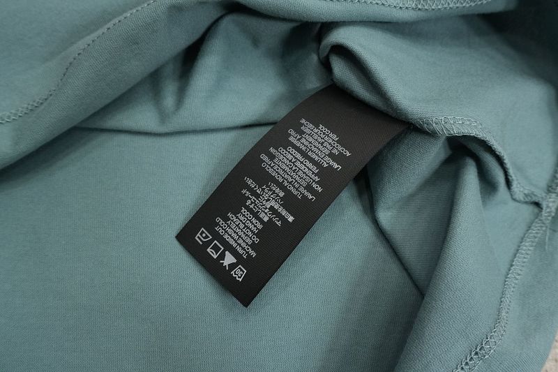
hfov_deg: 53.1
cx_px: 279
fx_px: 558
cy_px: 186
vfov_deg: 36.9
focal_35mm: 36
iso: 1000
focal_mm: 24
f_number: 8
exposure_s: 1/160
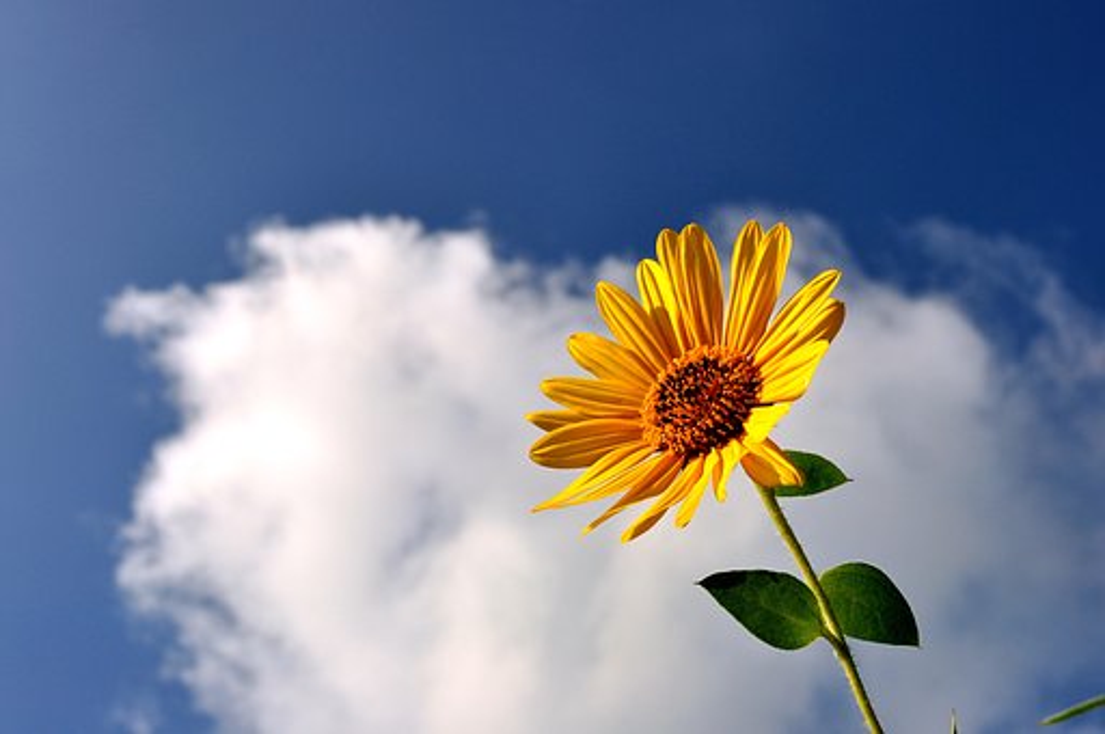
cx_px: 552
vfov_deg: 25.7
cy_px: 367
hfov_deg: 37.9
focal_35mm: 52
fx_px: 1609
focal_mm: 35
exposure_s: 1/800
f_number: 11
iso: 200
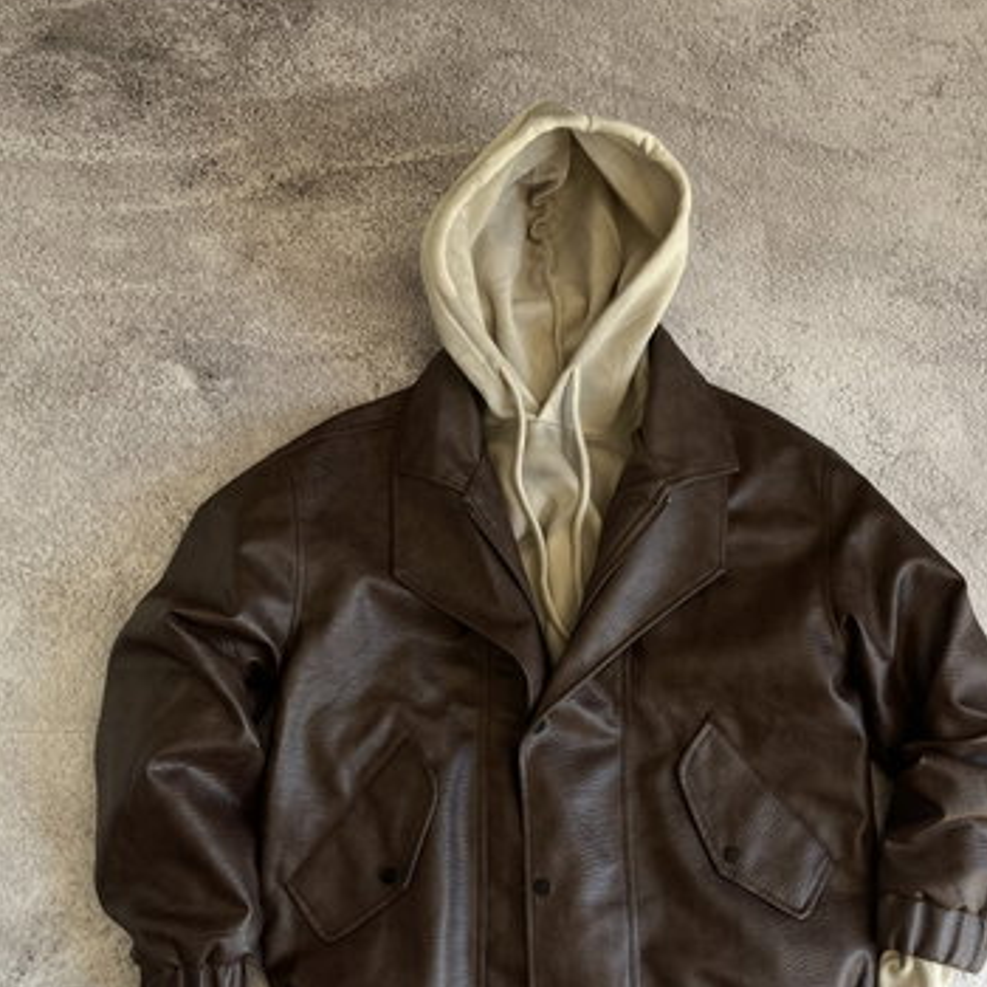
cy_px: 642
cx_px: 558
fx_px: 1129
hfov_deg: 47.1
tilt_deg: -82.5
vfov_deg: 46.6
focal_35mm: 35
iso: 32
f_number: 1.6
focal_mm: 5.1
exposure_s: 1/132
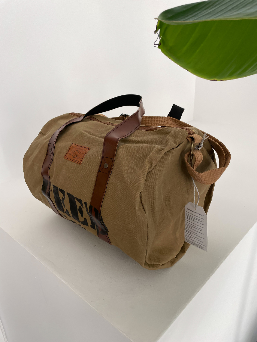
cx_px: 128
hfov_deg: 53.1
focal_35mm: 26
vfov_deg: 67.3
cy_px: 171
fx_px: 257
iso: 100
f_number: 1.6
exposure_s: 1/120
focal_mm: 4.2
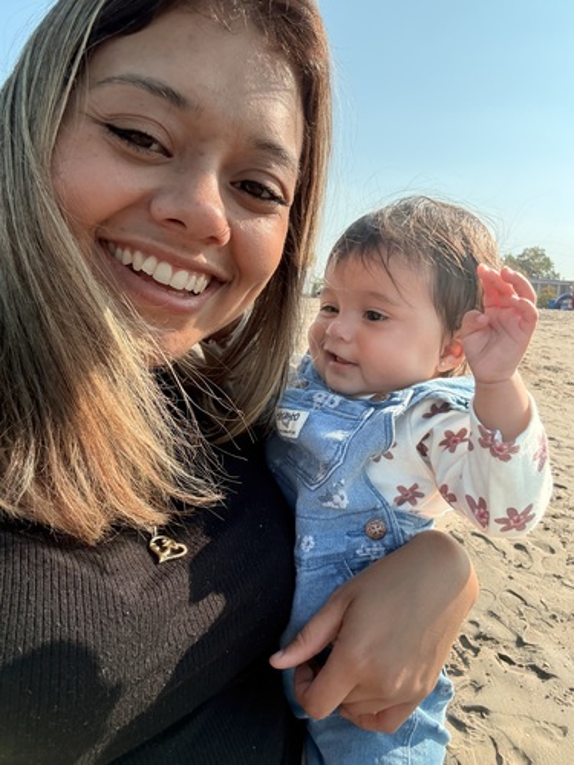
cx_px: 287
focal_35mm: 23
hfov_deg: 58.9
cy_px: 382
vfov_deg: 73.9
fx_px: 509
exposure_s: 1/422
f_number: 1.9
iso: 32
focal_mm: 2.69
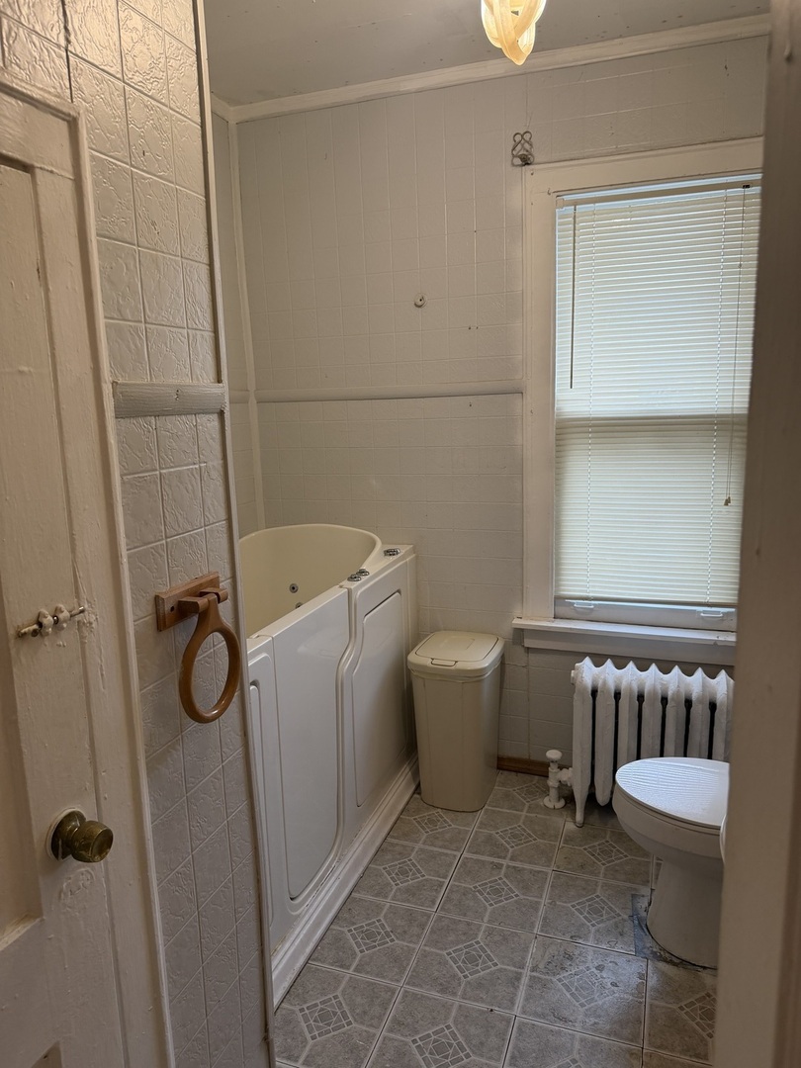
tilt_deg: -11.2
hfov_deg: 56.8
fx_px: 740
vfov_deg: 71.6
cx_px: 400
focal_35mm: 24
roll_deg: +2.9
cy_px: 534
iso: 160
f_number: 1.78
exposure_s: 1/60
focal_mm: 6.76
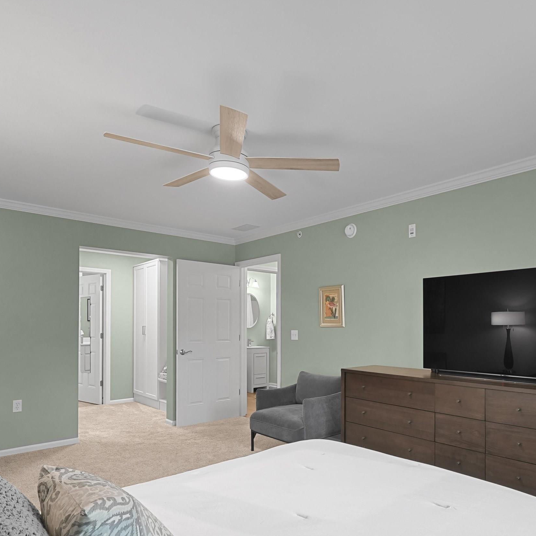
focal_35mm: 22
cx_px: 326
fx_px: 385
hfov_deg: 68.8
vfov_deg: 68.9
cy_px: 321
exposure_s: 1/4
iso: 2000
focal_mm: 14
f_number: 10
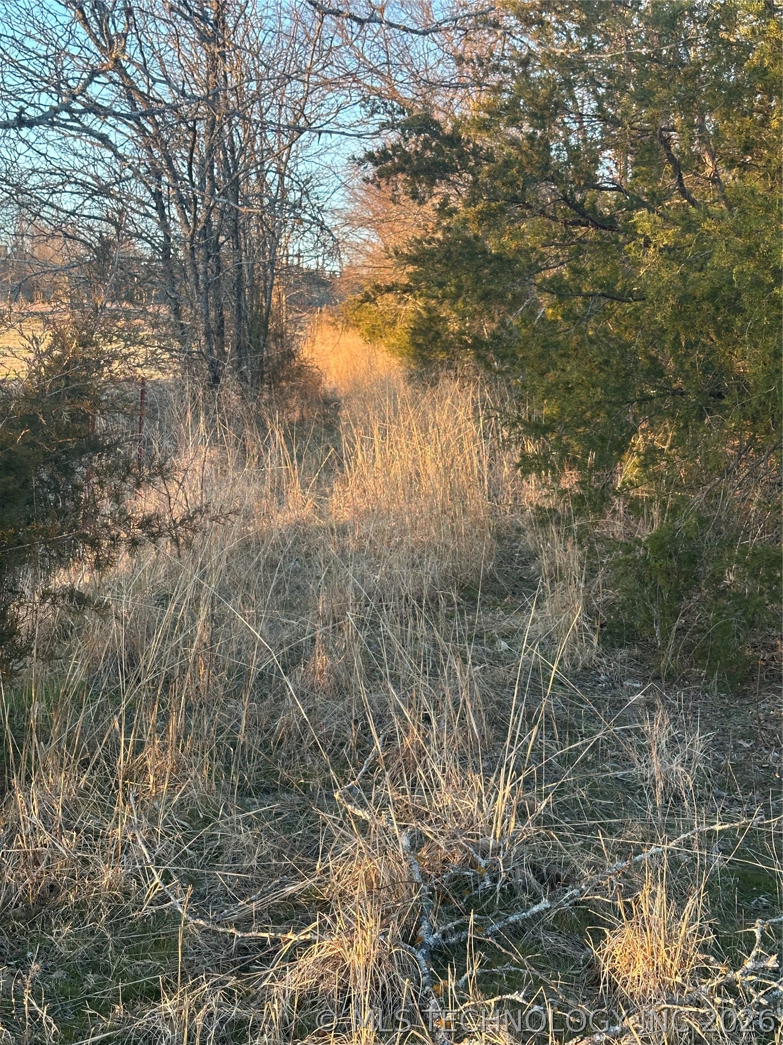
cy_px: 522
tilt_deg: -3.9
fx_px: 1448
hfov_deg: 30.3
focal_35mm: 48
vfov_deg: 39.7
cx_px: 392
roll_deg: -2.3
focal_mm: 6.86
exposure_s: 1/121
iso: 64
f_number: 1.78
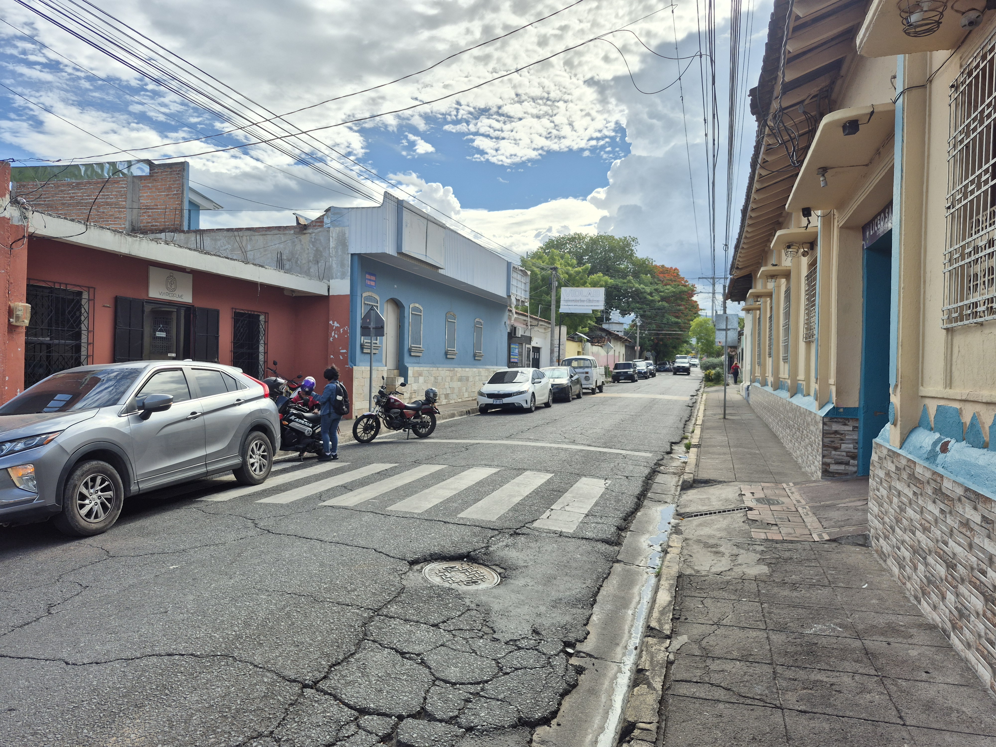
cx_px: 498
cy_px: 374
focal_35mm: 23
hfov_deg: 73.9
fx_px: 662
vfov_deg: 58.9
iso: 25
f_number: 1.8
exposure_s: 1/1744
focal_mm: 5.4
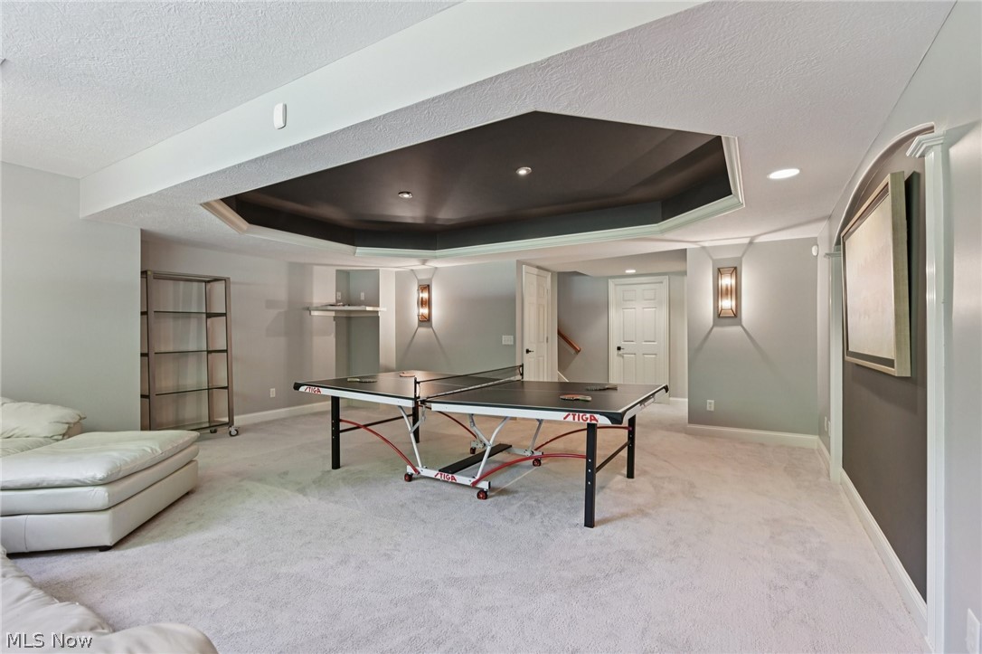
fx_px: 436
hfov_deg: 96.8
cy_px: 327
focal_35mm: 16
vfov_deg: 73.7
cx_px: 491
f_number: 6.3
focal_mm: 16
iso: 1000
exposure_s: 1/25
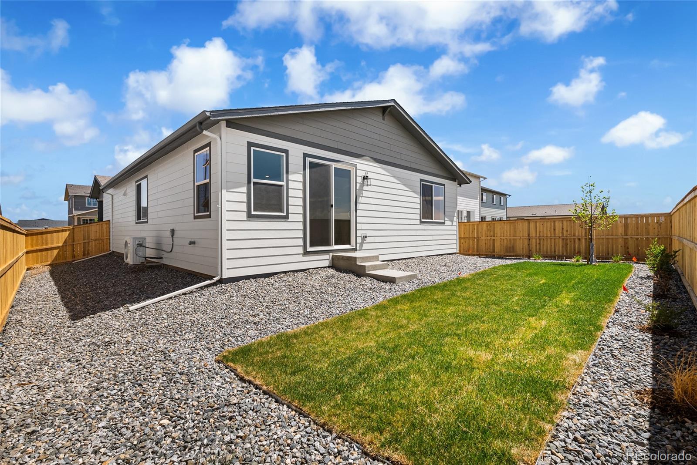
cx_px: 348
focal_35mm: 16
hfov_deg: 96.7
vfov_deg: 73.8
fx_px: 310
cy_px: 232
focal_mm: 16
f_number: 8
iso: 200
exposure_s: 1/400
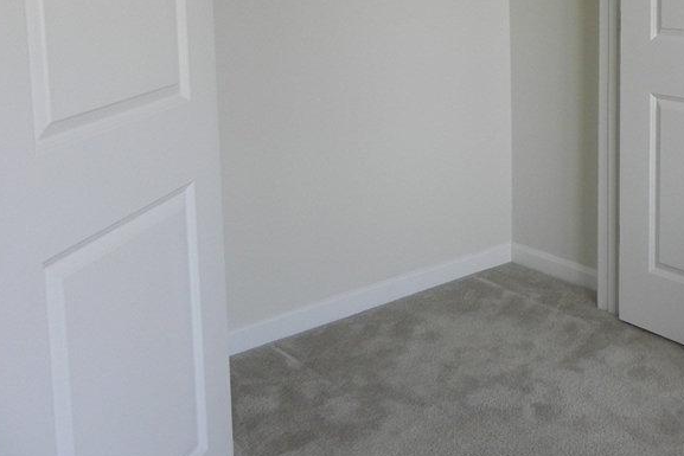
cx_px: 538
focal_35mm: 48
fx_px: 912
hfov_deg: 39.6
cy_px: 73
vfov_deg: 27.4
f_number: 2.8
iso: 160
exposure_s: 1/64.6
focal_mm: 4.6
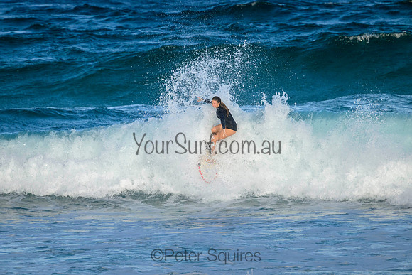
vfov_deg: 1.7
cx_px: 206
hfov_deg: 2.6
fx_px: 9157
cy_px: 138
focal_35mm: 800
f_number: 11
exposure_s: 1/1600
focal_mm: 800
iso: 1250
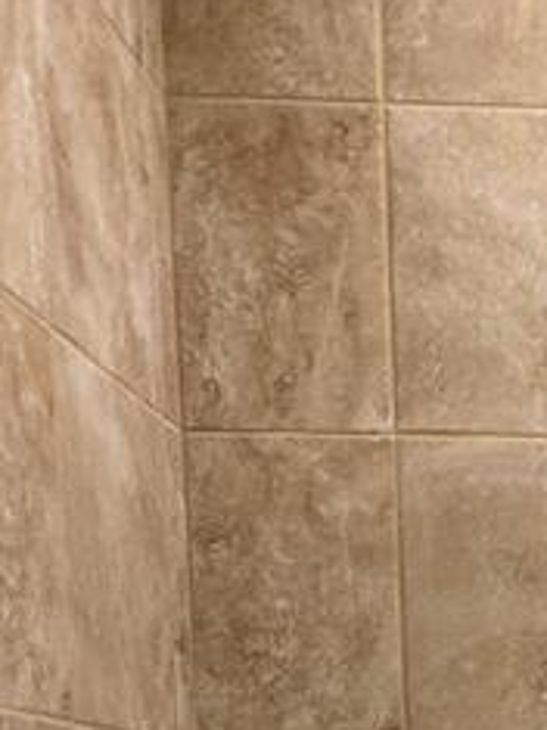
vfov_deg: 19.4
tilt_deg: -8.1
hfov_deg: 15.9
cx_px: 820
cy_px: 1162
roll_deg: -0.6
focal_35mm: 85
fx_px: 1793
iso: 125
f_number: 1.8
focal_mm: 4.25
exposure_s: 1/60
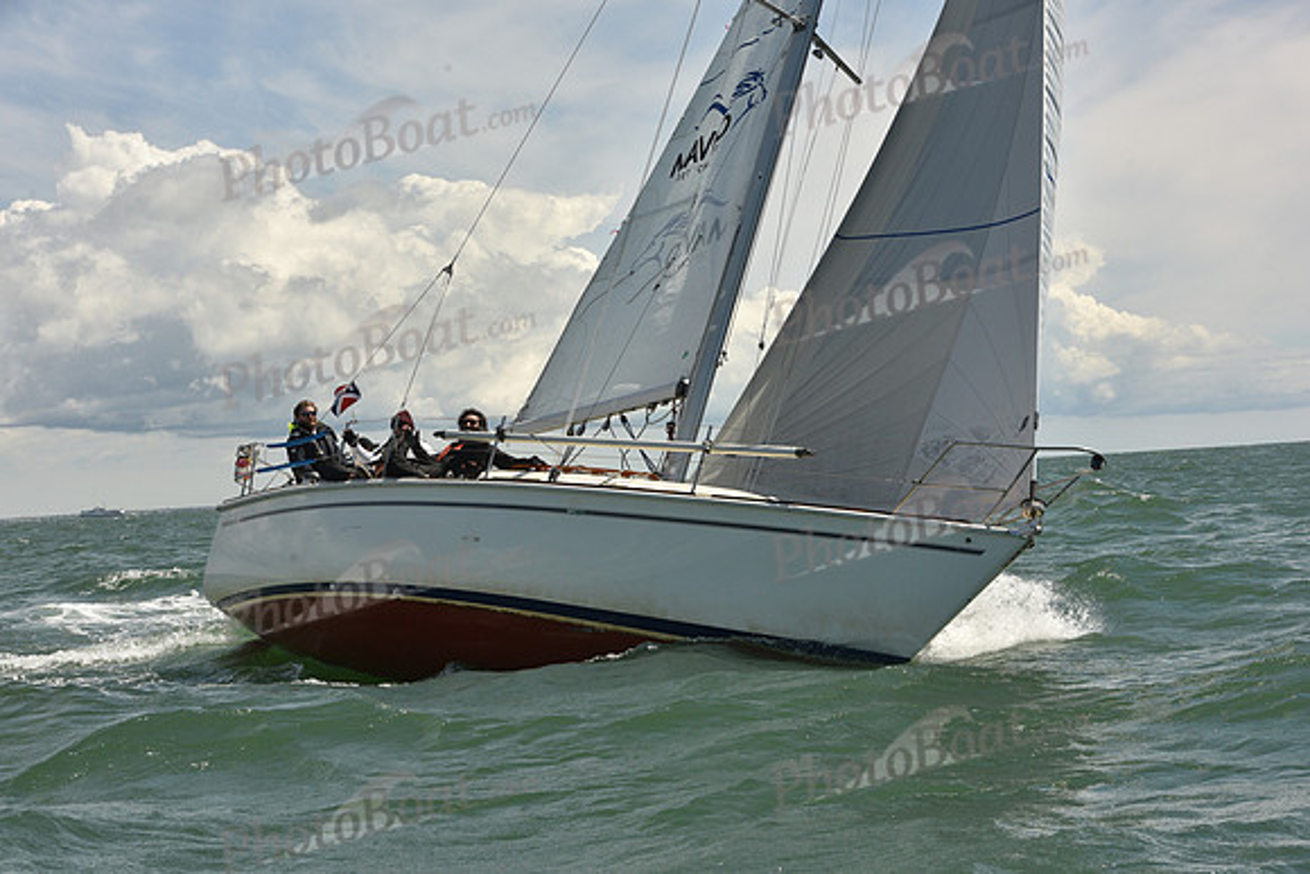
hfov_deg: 28.8
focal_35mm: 70
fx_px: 2548
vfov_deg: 19.5
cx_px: 655
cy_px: 437
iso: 320
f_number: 13
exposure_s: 1/800
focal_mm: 70
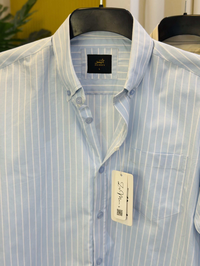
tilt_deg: -11.5
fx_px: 370
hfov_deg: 30.3
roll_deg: -0.4
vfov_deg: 39.7
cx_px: 100
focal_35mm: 48
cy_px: 133
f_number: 1.78
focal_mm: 6.76
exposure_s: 1/50
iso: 50
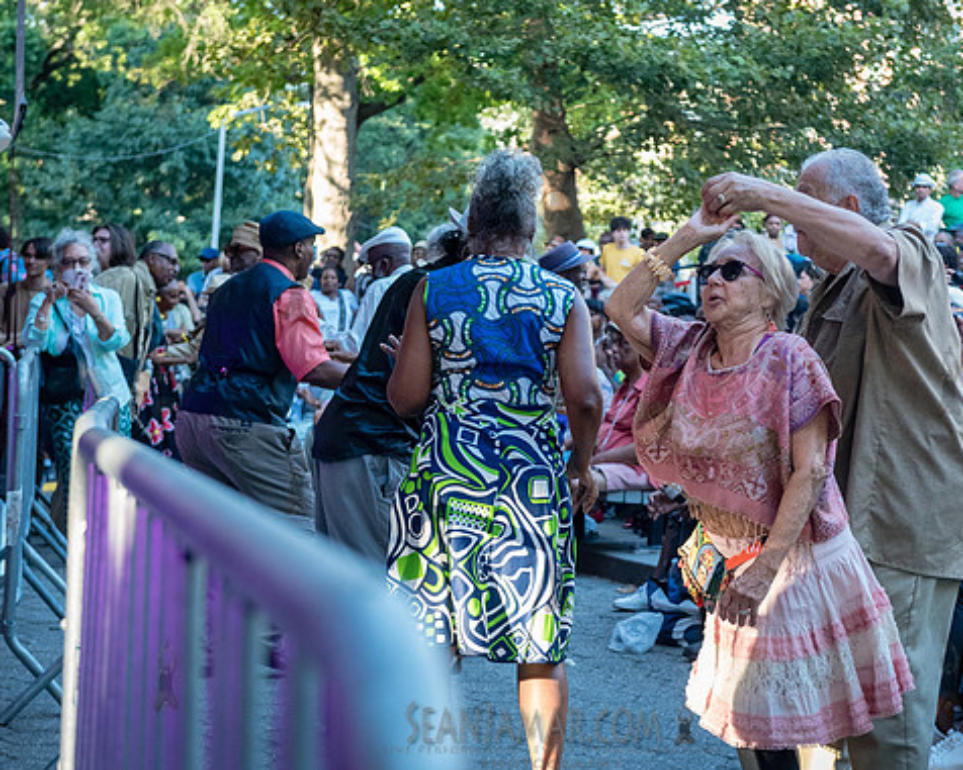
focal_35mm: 78
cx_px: 564
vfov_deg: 19.7
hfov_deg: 24.4
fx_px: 2224
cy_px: 375
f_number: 4
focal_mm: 58
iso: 3200
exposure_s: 1/400
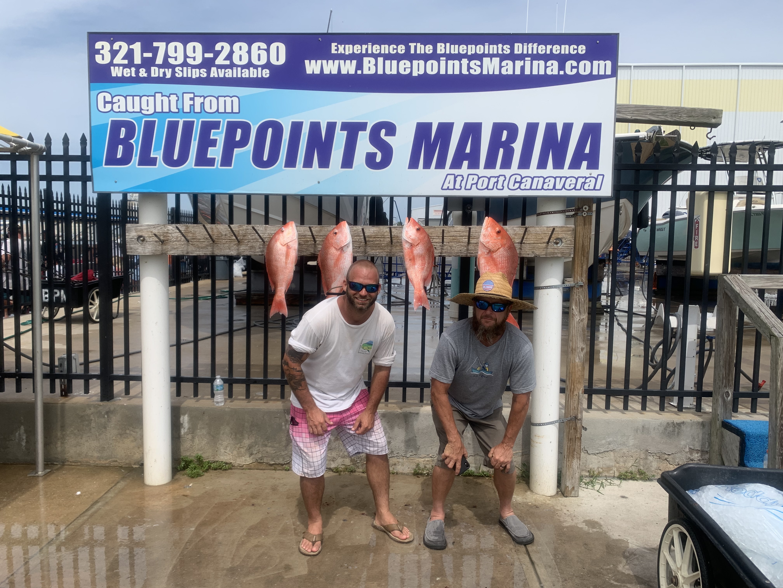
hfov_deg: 67.3
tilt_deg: -4.5
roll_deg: -0.4
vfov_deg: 53.1
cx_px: 392
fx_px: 588
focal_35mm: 26
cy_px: 294
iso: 25
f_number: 1.8
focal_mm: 4.25
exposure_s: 1/2681
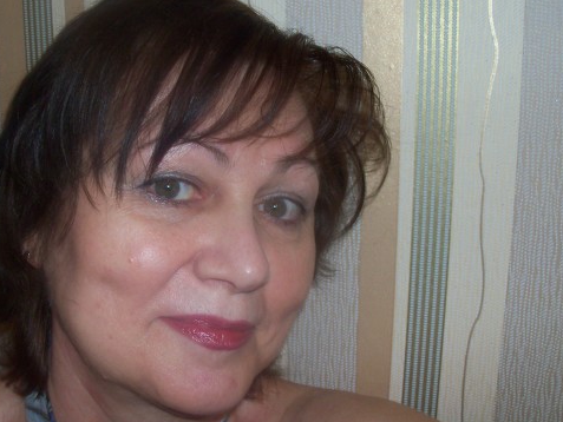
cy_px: 225
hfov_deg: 42.8
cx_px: 235
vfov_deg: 32.9
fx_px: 716
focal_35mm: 44
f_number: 3
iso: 100
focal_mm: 6.3
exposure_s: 1/30
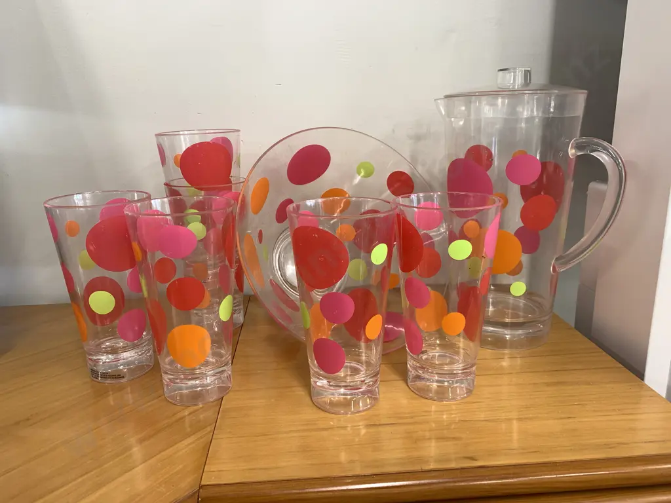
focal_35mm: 26
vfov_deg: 53.1
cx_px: 336
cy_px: 252
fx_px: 504
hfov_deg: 67.3
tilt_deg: -16.0
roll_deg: +0.7
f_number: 1.8
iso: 80
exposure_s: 1/50
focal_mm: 4.25
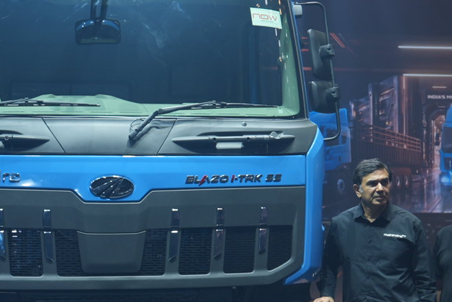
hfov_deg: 29.7
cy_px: 246
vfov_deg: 20.4
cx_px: 82
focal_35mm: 66
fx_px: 829
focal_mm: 26
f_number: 5
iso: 320
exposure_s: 1/125
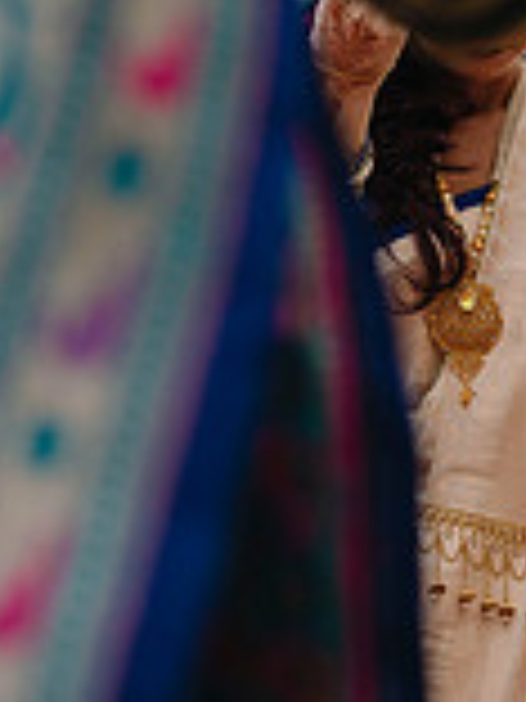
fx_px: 3242
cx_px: 522
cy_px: -25
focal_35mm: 160
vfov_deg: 12.2
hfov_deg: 9.2
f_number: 3.2
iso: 125
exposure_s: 1/500
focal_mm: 35
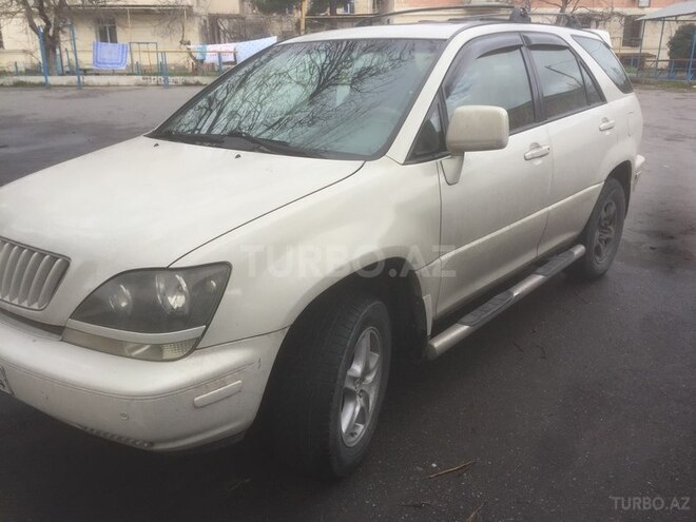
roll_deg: +0.8
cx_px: 348
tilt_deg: -13.7
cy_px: 261
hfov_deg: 61.7
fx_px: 583
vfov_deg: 48.2
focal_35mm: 29
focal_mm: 4.15
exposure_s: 1/1130
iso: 32
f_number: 2.2
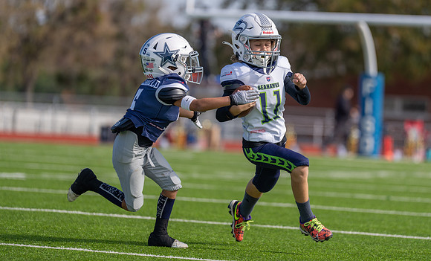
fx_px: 2988
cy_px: 121
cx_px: 253
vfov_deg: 5.0
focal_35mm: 257
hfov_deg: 8.2
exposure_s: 1/2000
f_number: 2.8
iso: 100
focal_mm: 200
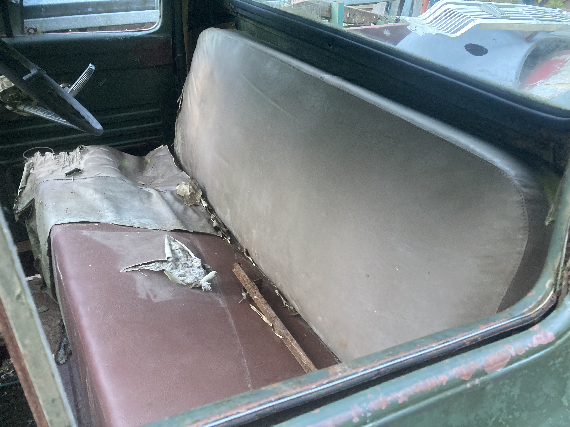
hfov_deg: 63.4
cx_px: 285
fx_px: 461
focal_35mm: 28
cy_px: 214
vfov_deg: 49.7
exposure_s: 1/50
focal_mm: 3.99
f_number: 1.8
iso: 250
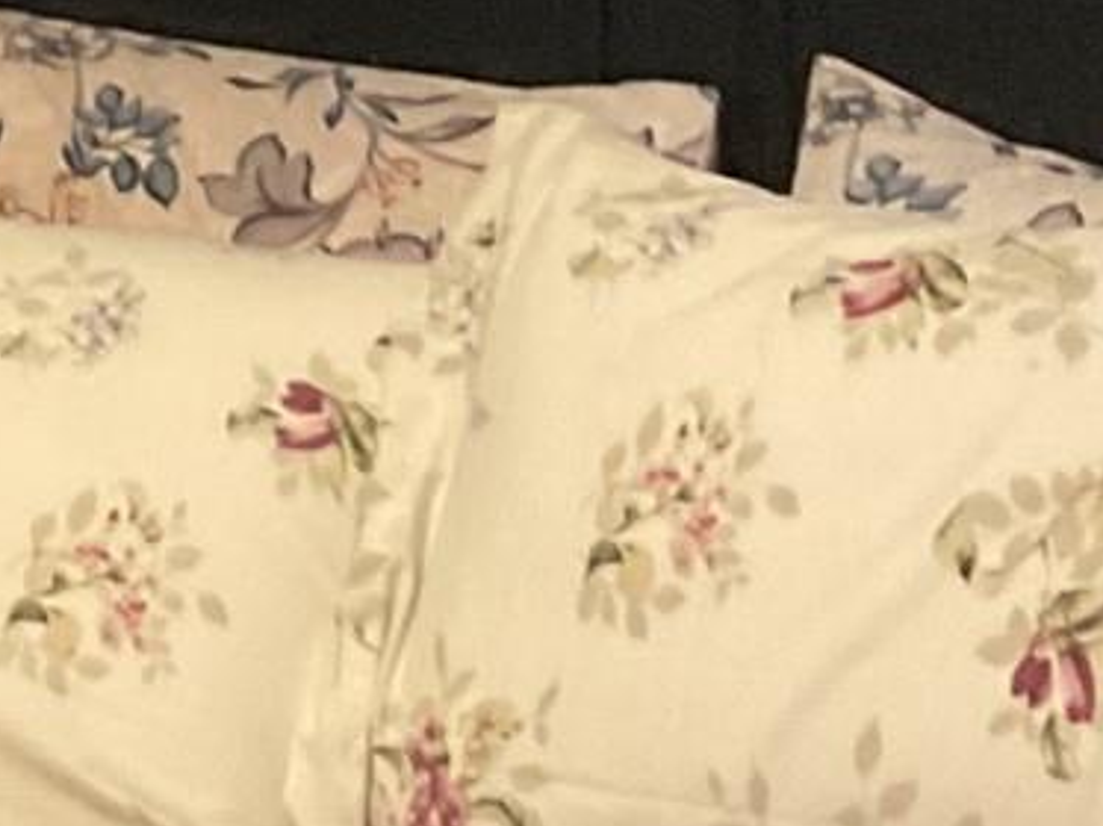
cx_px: -1345
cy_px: -448
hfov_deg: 10.9
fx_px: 5063
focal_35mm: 159
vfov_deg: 9.1
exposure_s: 1/30
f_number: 1.8
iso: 320
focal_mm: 3
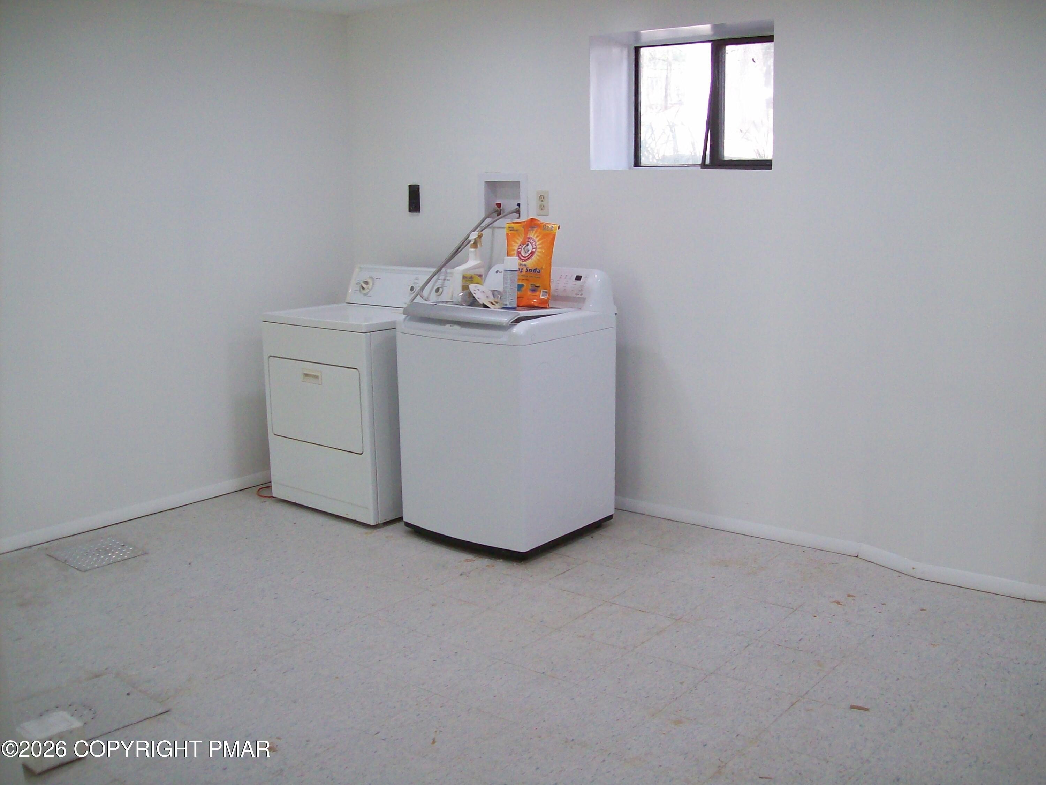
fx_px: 1088
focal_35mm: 36
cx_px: 523
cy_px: 392
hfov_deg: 51.4
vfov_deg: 39.7
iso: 139
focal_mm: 6
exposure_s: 1/64
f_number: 2.7
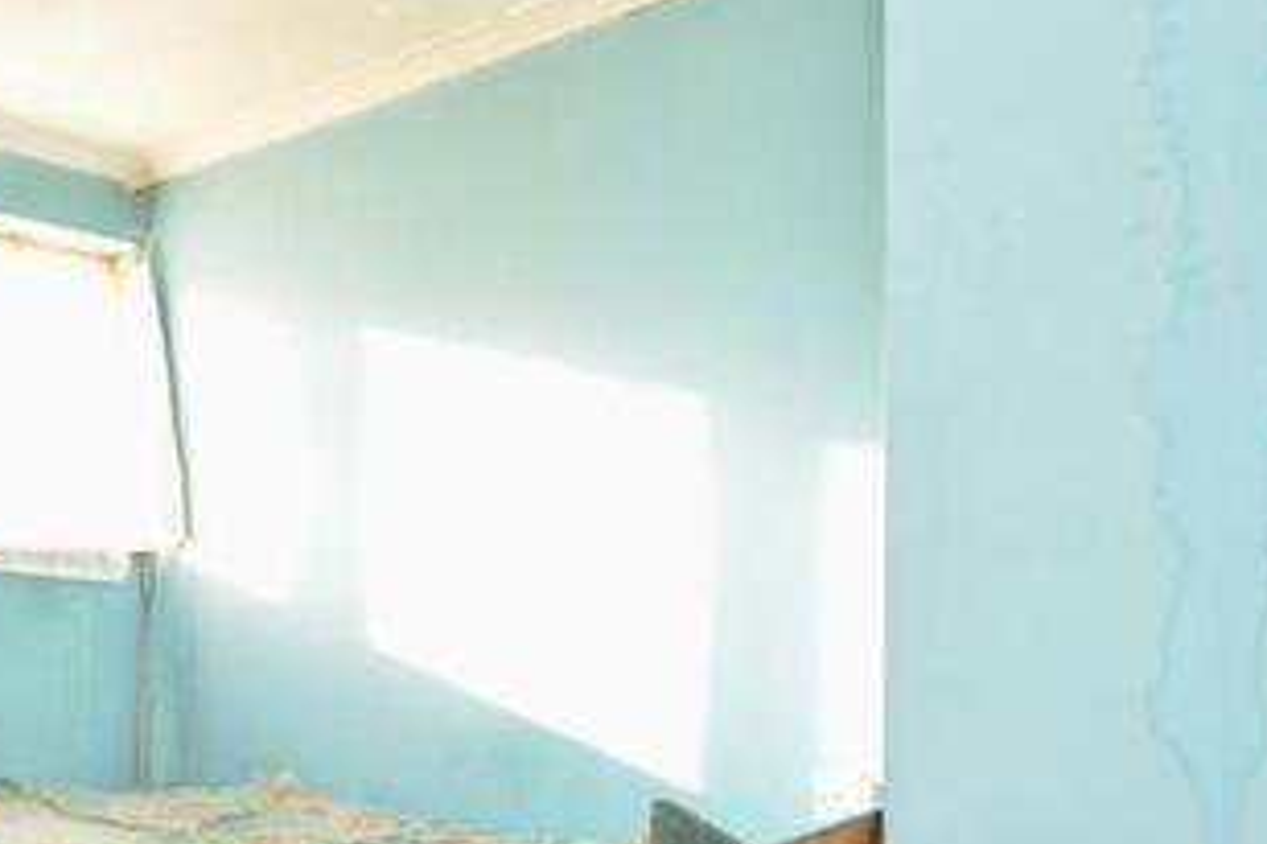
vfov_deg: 40.0
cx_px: 169
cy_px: 624
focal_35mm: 32
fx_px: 1126
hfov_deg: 52.8
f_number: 9
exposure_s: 1/40
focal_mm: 10
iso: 640
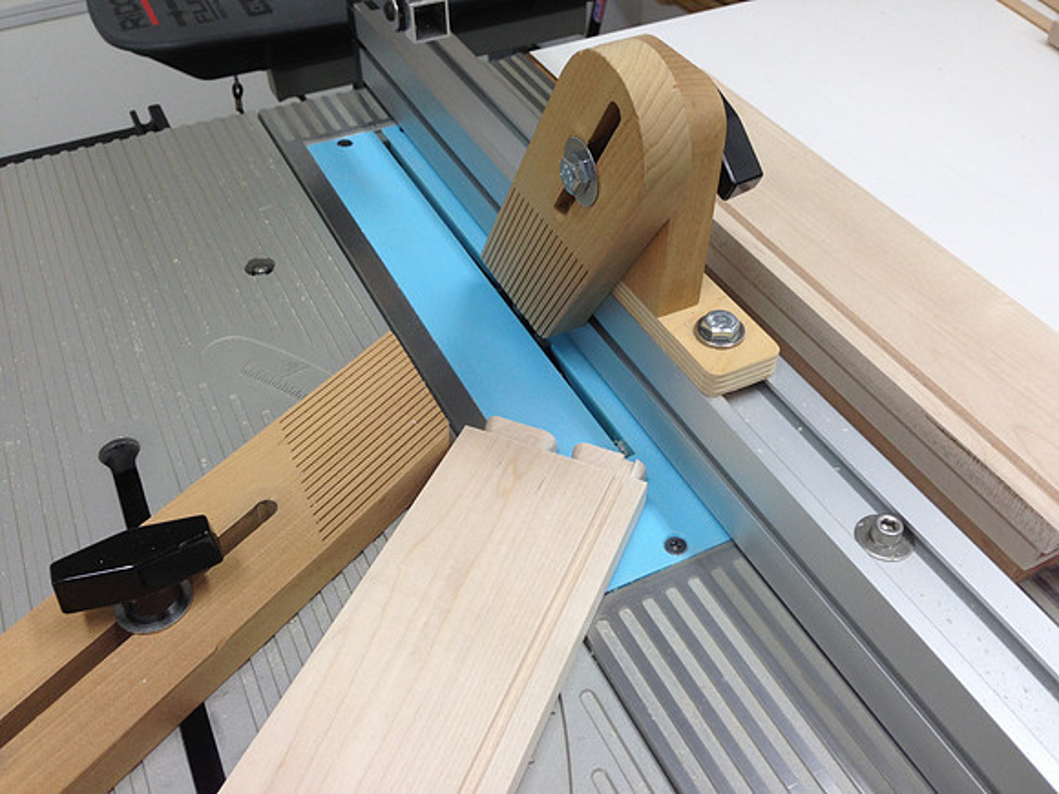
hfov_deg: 55.4
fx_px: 1010
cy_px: 397
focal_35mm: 33
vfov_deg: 42.9
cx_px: 530
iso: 50
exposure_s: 1/30
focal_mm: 4.13
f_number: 2.4
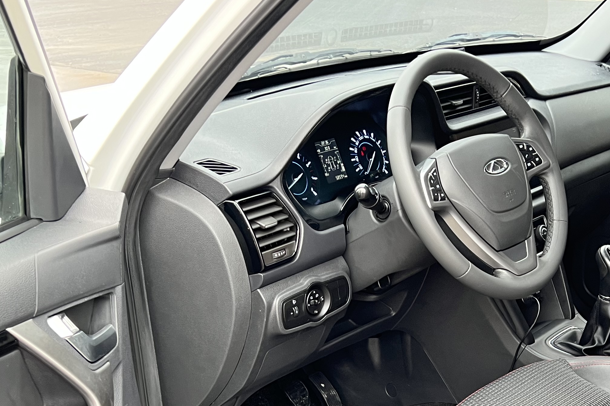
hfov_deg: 36.8
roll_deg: +2.0
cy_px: 371
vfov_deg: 24.3
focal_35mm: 54
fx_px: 915
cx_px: 348
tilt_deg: -25.9
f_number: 1.5
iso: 125
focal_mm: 5.7
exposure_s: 1/62
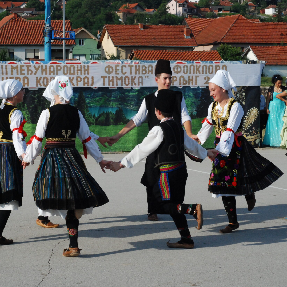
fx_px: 929
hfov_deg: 17.5
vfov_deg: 17.6
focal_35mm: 99
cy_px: 145
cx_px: 109
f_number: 10
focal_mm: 50
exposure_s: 1/1000
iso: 800
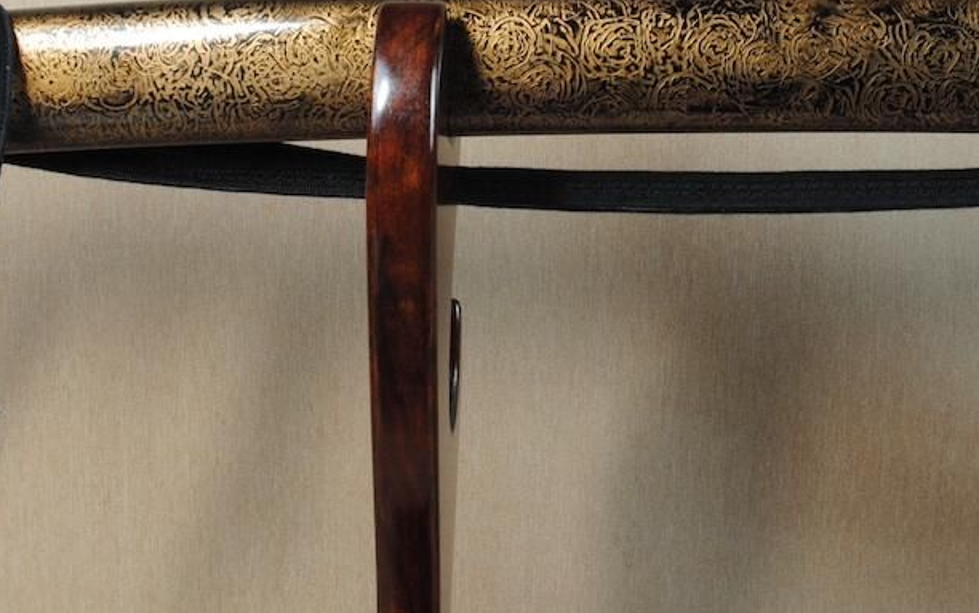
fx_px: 1868
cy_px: 98
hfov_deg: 29.4
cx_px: 462
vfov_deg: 18.4
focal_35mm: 70
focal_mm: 20
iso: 200
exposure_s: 1/2
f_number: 11
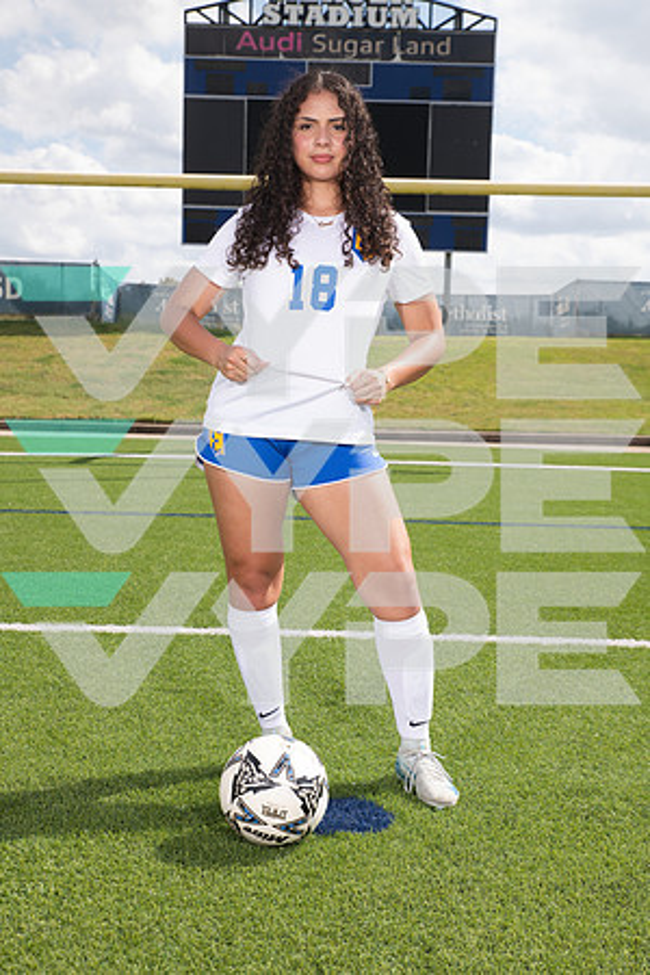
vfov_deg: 41.1
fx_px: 1300
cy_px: 488
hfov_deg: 28.1
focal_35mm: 48
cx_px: 325
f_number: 7.1
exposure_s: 1/400
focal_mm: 48
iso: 125
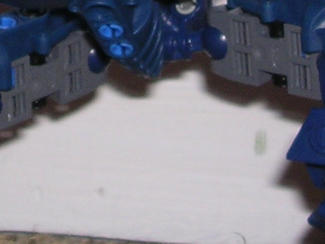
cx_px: 27
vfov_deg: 8.5
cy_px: -78
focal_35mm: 172
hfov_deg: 11.4
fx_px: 1615
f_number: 2.8
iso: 100
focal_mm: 5.8
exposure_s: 1/60.1
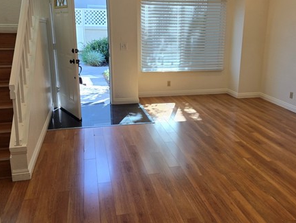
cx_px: 161
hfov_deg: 53.9
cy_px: 103
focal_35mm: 34
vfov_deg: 41.8
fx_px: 291
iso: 25
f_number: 1.8
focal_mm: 5.4
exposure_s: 1/125
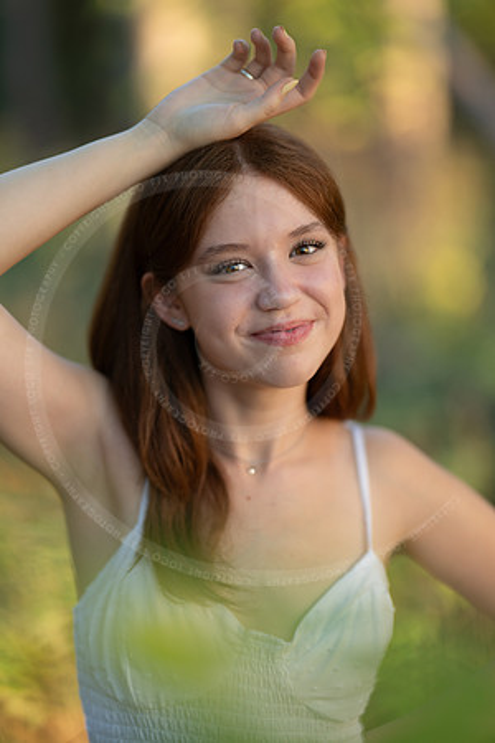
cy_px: 372
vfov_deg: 23.9
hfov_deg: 16.1
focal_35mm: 85
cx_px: 248
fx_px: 1753
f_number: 1.2
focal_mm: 85
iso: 160
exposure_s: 1/320
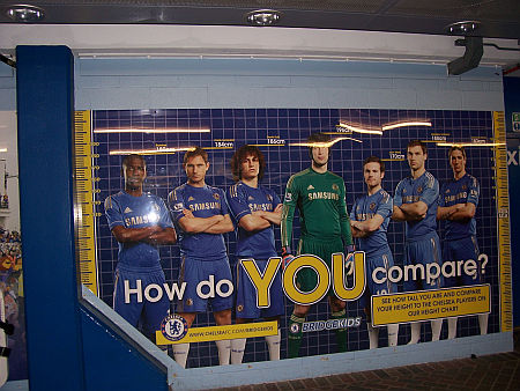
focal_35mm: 34
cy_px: 196
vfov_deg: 41.8
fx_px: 511
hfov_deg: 53.9
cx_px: 260
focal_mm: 5.6
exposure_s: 1/60
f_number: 2.7
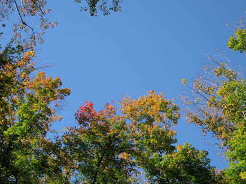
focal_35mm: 64
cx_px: 124
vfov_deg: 22.9
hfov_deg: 30.3
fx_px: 455
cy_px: 91
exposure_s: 1/381
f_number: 3.5
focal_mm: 13.2
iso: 100
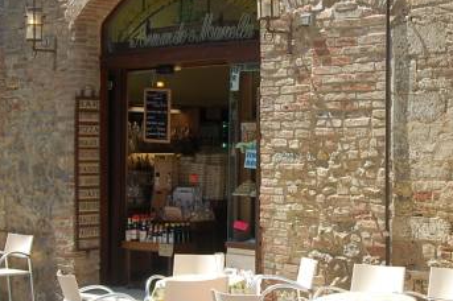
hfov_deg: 26.7
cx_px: 342
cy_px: 168
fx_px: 943
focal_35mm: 75
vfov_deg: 18.1
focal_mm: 26
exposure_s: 1/250
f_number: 10
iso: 400
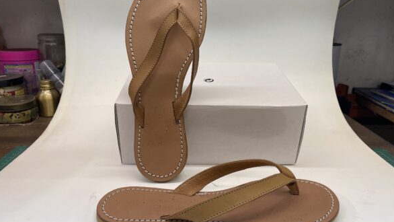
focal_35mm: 29
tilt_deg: -16.2
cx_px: 199
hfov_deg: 66.0
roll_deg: -1.4
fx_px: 303
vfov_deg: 40.2
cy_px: 104
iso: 80
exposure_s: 1/100
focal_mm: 5.1
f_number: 1.6
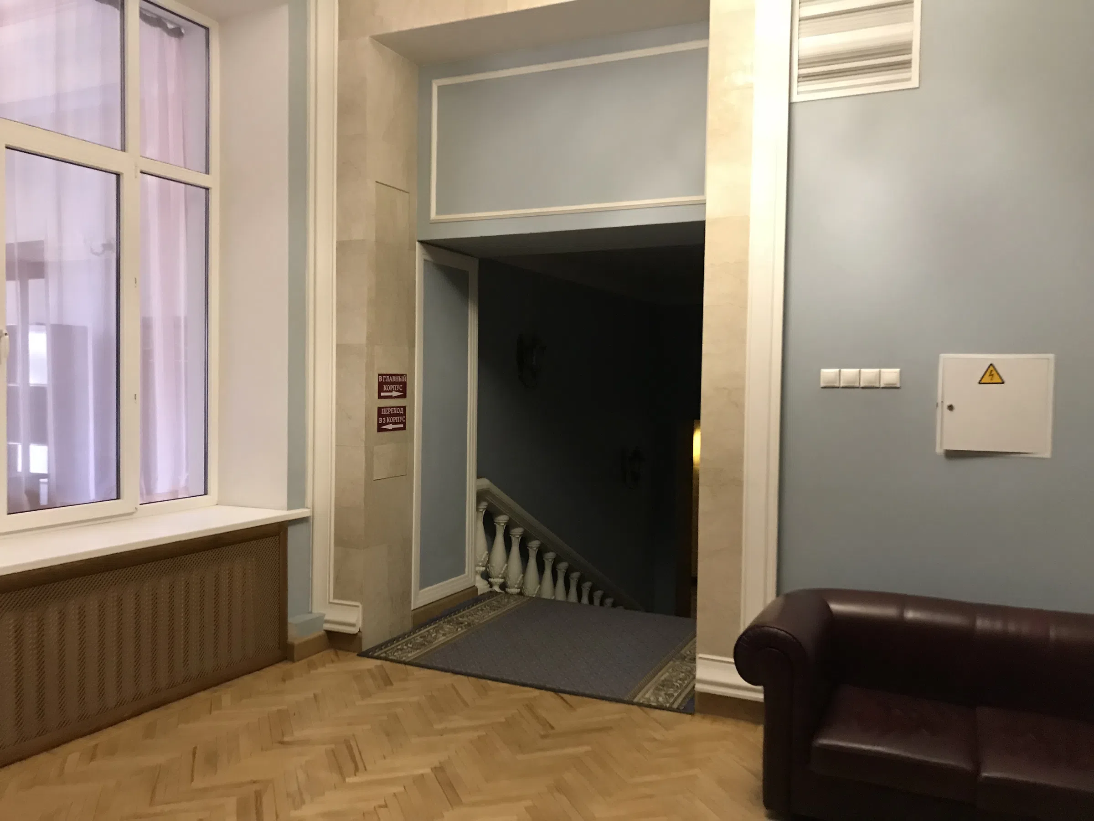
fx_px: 885
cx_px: 547
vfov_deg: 49.7
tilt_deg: -2.7
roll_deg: -2.6
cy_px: 410
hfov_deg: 63.4
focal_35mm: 28
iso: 100
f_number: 1.8
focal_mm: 3.99
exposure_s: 1/17
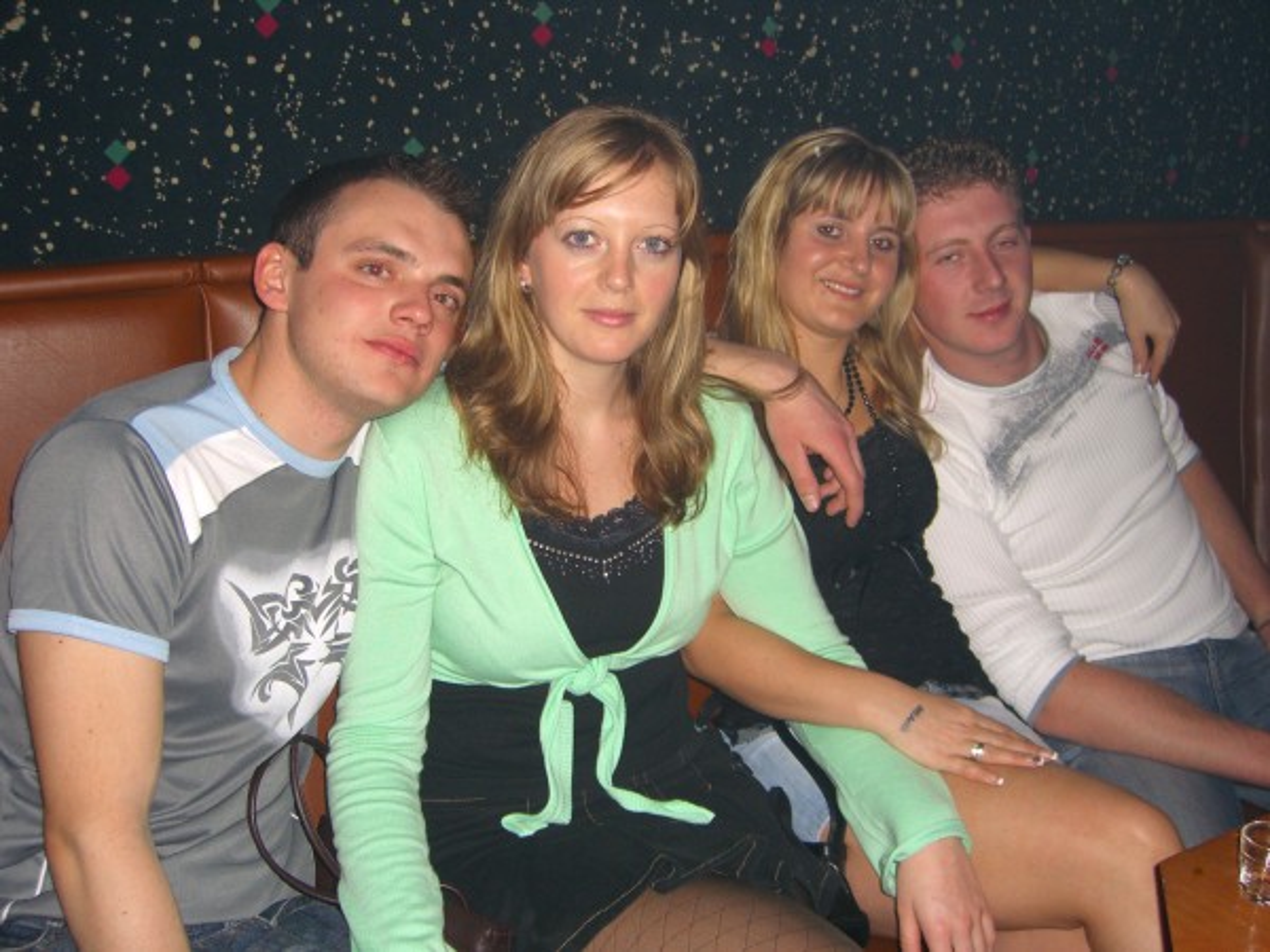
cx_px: 635
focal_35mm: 38
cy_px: 476
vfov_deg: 37.7
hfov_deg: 49.0
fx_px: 1394
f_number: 2.8
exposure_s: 1/60
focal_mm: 7.9
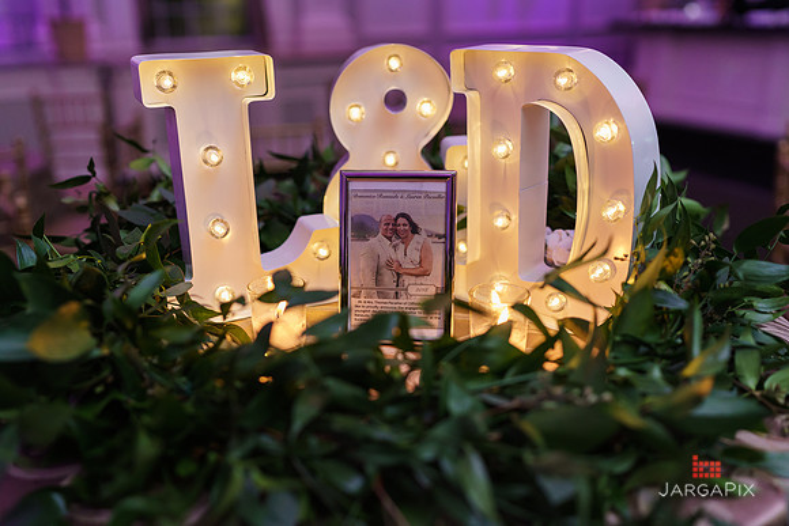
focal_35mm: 35
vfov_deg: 37.9
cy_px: 263
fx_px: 767
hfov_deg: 54.4
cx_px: 394
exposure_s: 1/200
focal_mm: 35
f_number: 2
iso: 1600
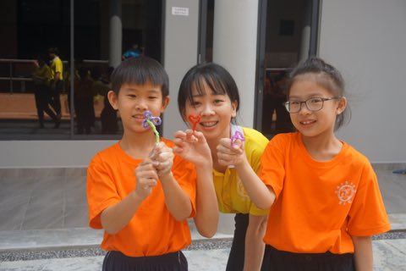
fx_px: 491
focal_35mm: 44
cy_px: 136
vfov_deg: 30.8
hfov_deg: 45.0
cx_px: 203
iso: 100
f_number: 5.6
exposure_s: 1/125
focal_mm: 29
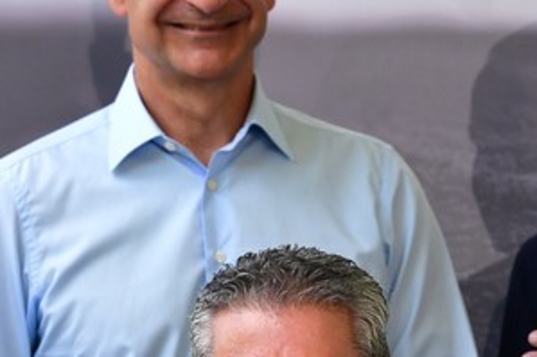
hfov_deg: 5.2
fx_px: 5963
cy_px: 374
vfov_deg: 3.4
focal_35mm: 400
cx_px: 176
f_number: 5
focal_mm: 92
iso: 800
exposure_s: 1/500
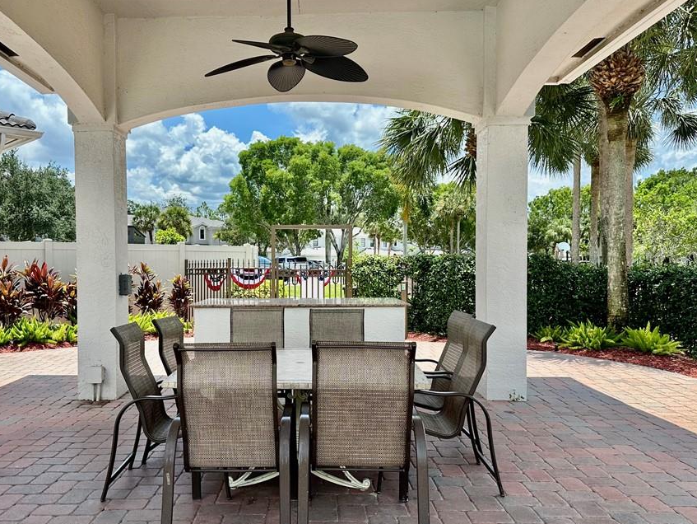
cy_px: 273
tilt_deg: -1.1
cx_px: 299
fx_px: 584
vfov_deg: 48.2
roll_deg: +0.0
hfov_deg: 61.4
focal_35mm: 29
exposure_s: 1/2591
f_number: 1.78
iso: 80
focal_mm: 6.86
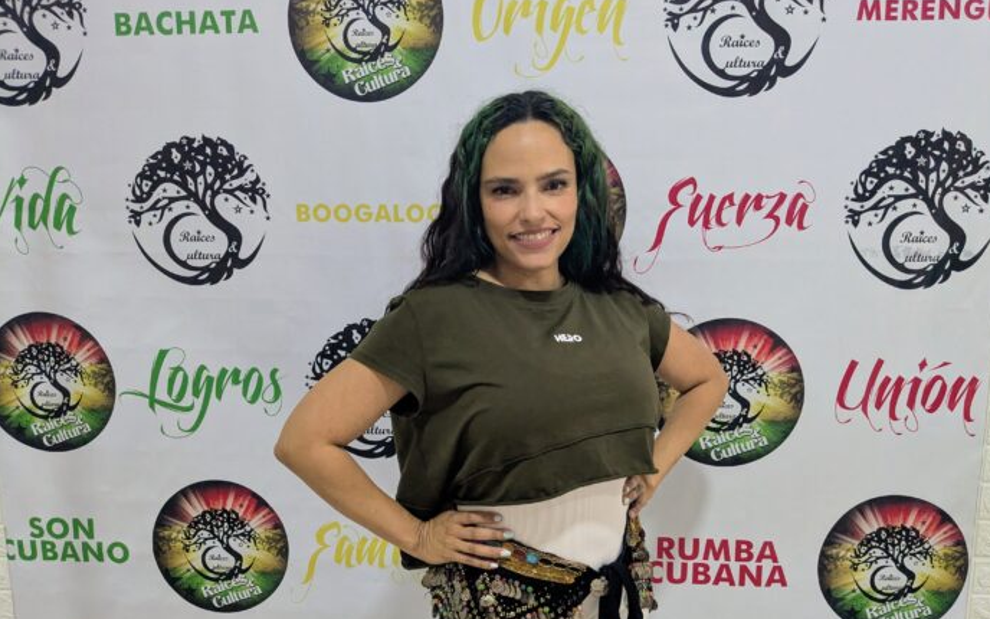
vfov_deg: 43.0
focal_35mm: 29
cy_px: 369
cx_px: 498
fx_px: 782
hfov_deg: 64.6
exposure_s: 1/120
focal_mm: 4.38
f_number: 1.73
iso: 942
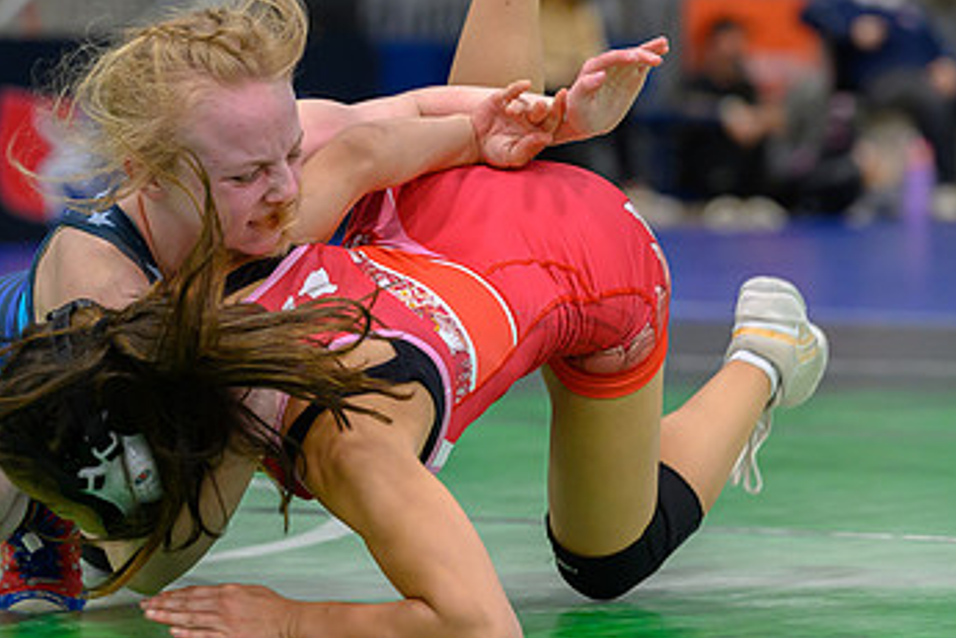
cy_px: 167
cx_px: 409
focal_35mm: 238
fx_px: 6323
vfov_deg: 5.8
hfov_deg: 8.6
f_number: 2.8
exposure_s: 1/800
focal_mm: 103
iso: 2000
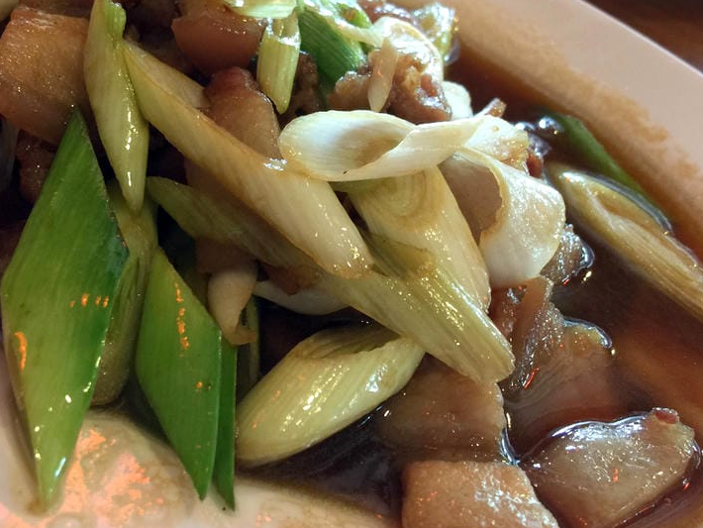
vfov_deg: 29.6
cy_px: 202
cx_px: 343
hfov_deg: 38.9
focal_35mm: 49
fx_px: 995
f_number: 2.2
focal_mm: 4.15
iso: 64
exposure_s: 1/15
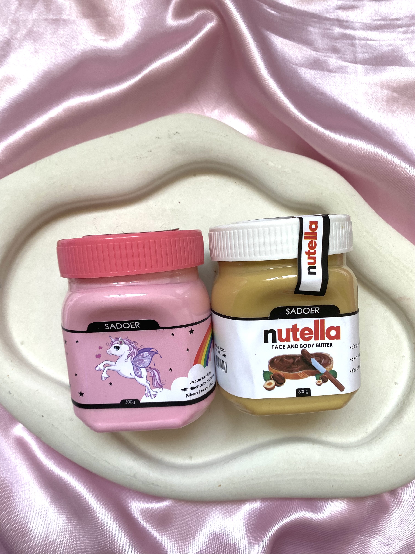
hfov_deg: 53.1
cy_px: 277
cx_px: 208
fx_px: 416
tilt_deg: -86.2
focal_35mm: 26
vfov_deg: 67.3
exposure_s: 1/121
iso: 80
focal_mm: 4.25
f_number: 1.8
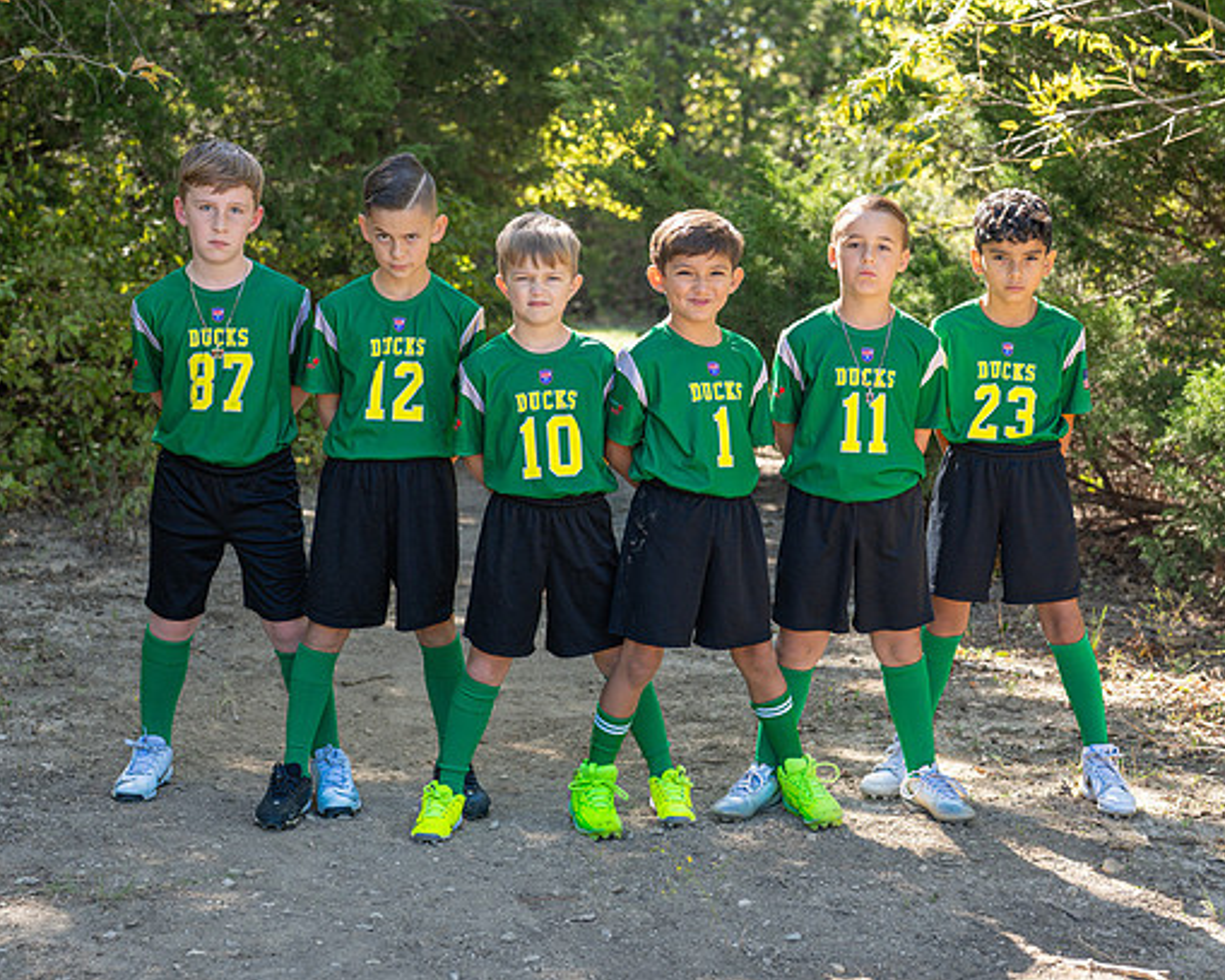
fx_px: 2429
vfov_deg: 22.8
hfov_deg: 28.3
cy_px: 467
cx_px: 648
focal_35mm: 67
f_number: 3.2
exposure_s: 1/320
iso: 125
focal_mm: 50
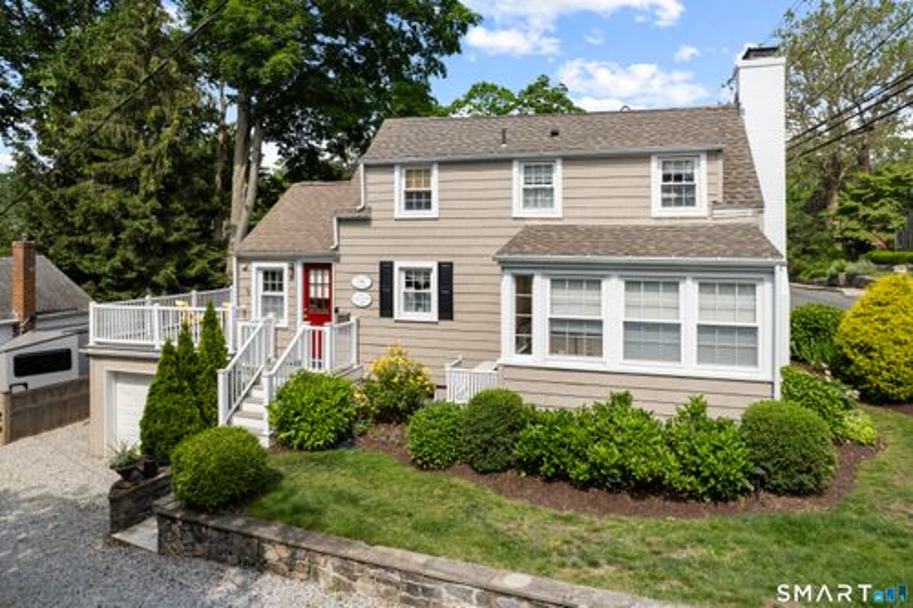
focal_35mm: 22
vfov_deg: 57.2
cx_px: 456
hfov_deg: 78.6
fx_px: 558
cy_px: 304
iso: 100
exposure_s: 1/1600
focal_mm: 8.38
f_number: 2.8
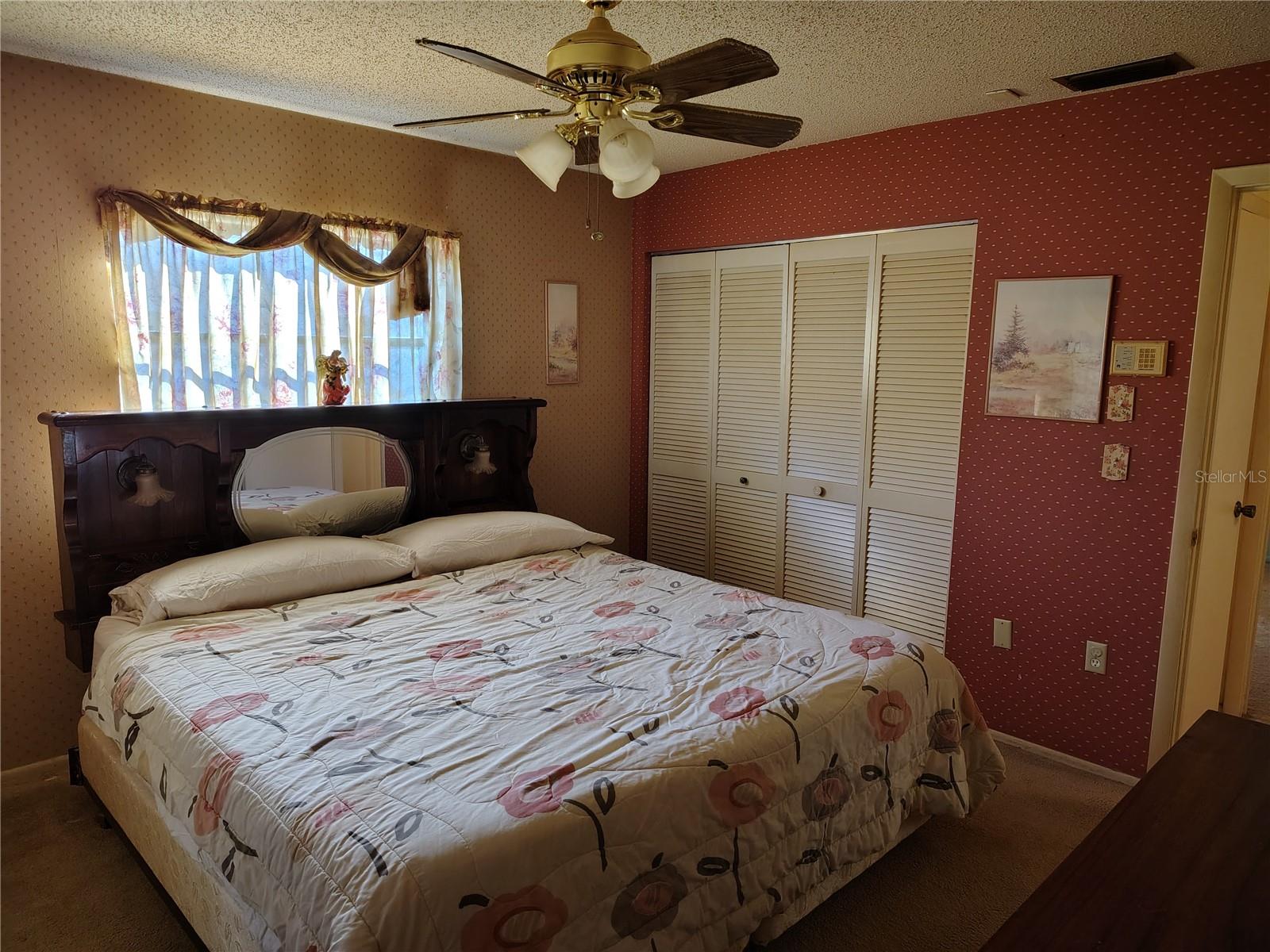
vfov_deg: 56.8
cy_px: 476
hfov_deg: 71.6
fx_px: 881
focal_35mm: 24
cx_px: 635
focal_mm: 5.56
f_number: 1.8
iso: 1231
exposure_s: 1/60
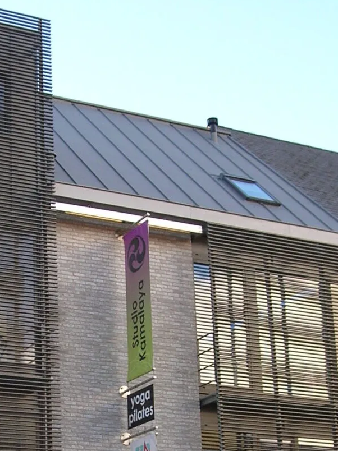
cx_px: 54
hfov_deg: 17.0
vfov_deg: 22.3
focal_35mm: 86
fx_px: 1121
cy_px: 398
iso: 50
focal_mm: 6
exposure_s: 1/114
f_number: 2.7
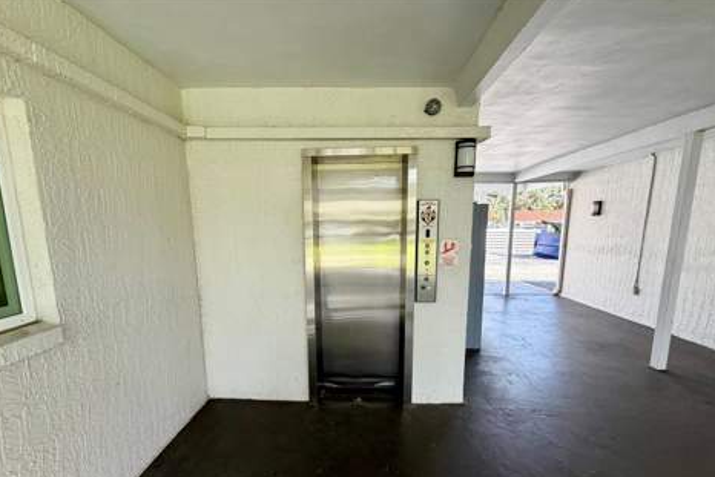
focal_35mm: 15
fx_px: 298
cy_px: 268
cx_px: 350
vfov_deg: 77.0
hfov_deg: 100.4
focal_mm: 2.22
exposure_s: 1/151
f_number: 2.2
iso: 50
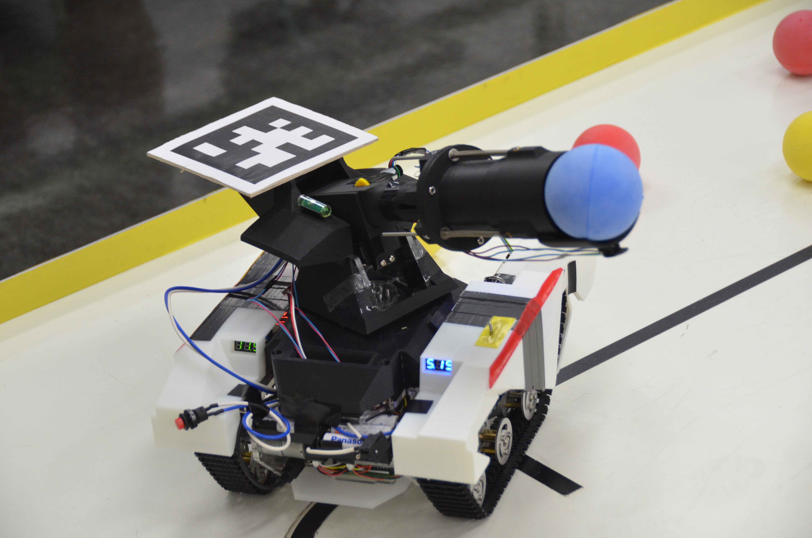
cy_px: 269
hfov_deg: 18.2
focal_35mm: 112
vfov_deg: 12.1
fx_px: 2532
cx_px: 406
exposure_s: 1/200
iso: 1600
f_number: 5
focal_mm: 75
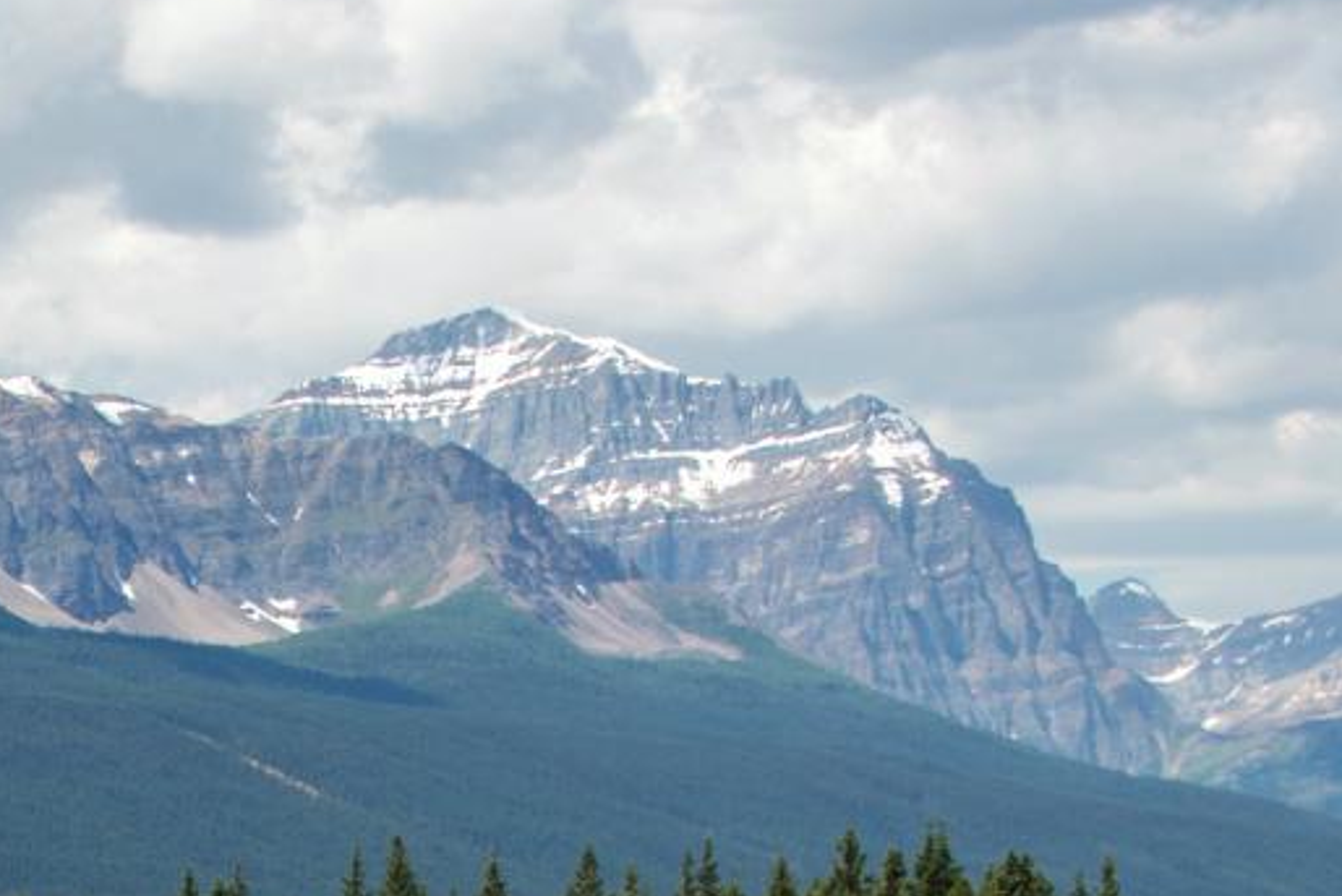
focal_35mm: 209
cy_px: 1395
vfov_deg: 6.5
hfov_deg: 9.7
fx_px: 7793
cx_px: -115
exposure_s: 1/320
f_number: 5.6
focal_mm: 42
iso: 200
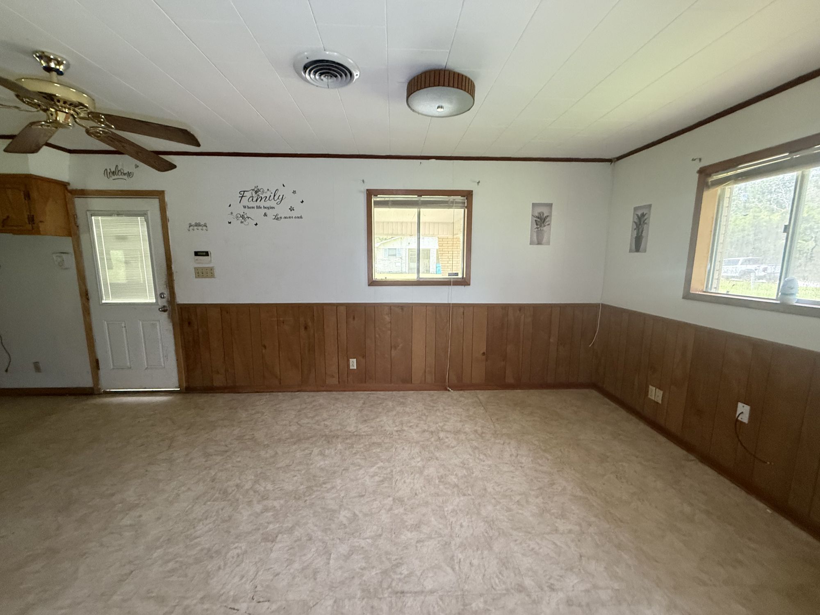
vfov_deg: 85.7
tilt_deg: -7.6
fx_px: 332
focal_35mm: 14
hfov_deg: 102.1
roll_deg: +0.1
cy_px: 308
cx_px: 410
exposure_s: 1/60
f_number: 2.2
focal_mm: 2.22
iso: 500
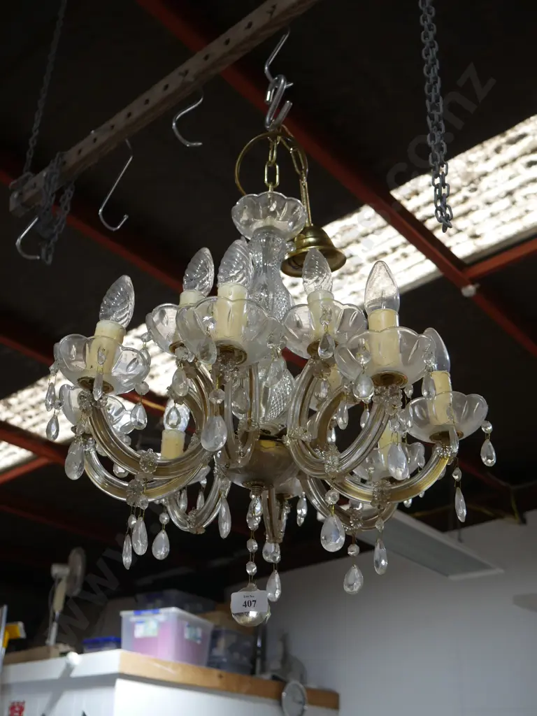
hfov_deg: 36.0
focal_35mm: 40
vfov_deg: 46.8
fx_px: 827
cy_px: 358
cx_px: 268
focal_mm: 20
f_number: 4.5
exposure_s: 1/60
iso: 500
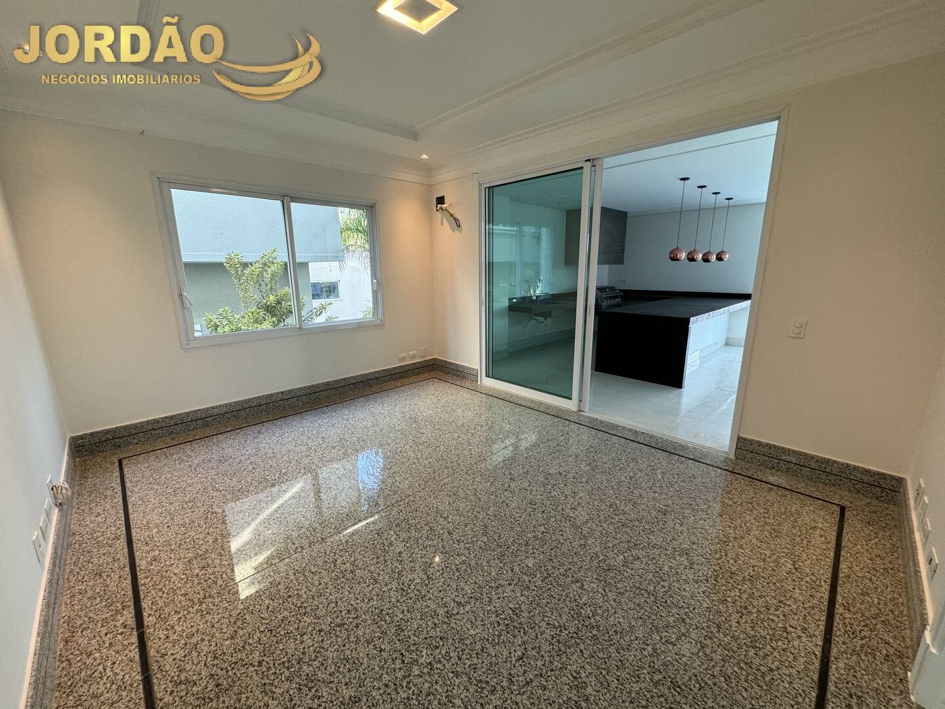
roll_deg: +0.7
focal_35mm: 14
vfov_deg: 85.7
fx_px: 382
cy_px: 354
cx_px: 472
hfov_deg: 102.1
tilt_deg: -13.9
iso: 160
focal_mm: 2.22
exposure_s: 1/120
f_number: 2.2
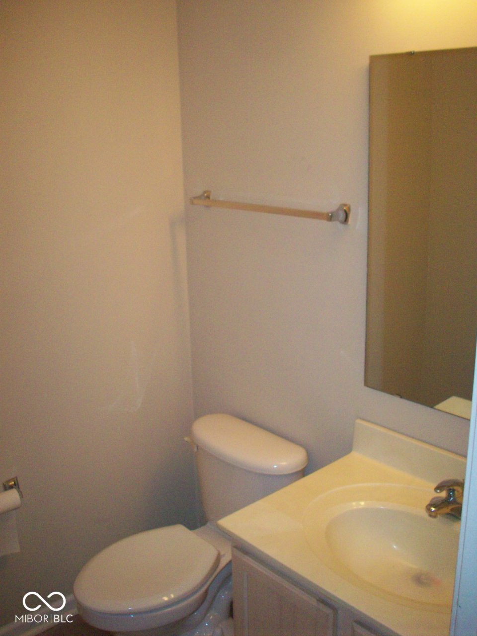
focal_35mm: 37
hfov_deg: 38.7
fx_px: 680
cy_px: 318
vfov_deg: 50.1
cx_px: 238
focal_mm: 6.2
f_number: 2.8
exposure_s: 1/64
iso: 200
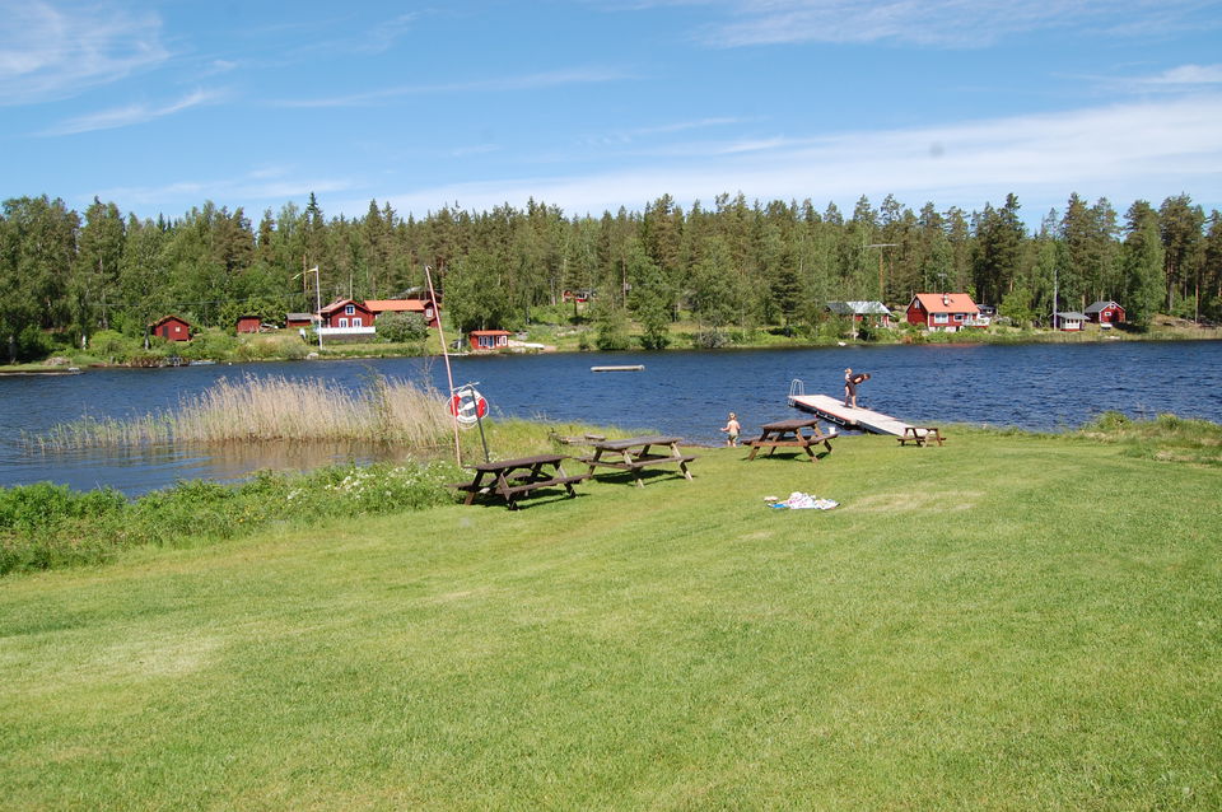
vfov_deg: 47.8
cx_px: 611
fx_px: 916
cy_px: 406
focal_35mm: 27
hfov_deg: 67.4
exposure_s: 1/320
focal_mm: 18
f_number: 9
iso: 200
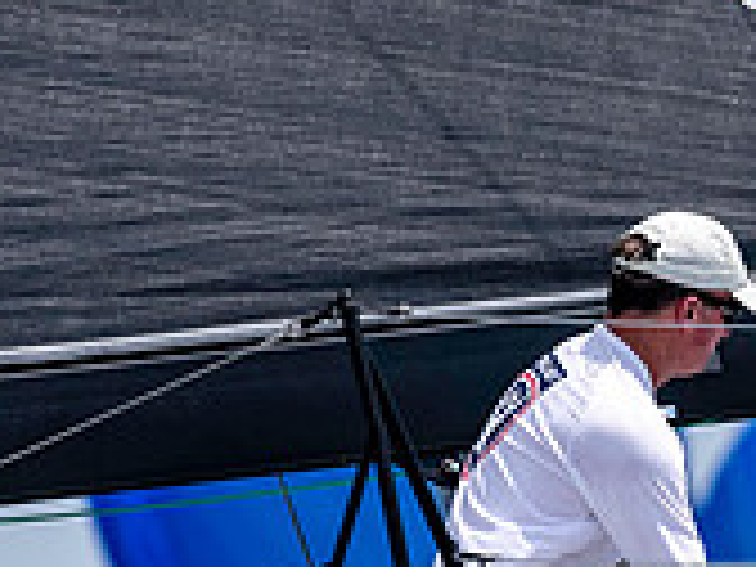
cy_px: 812
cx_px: 1026
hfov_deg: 1.3
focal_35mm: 1497
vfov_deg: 1.0
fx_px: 32694
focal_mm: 300
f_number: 5.6
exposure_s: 1/3200
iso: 320
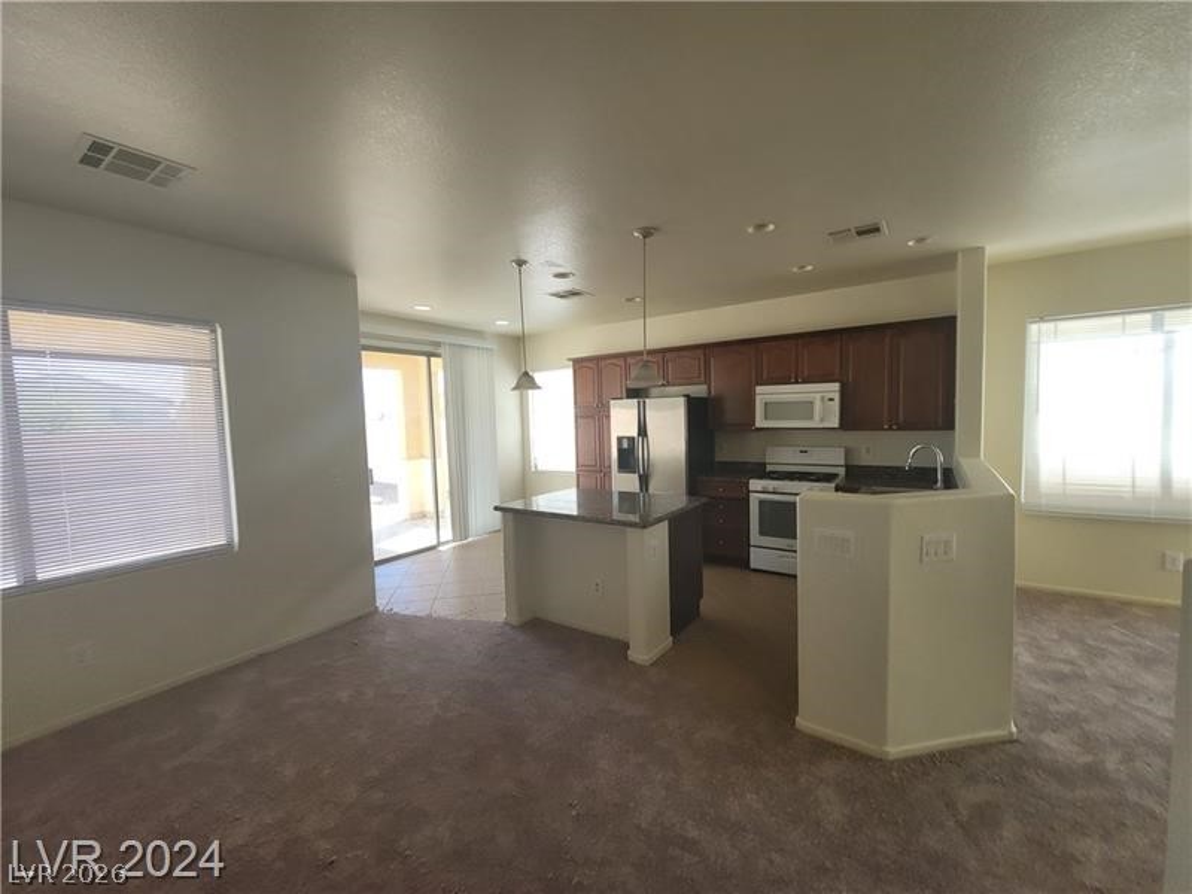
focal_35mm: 13
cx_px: 596
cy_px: 447
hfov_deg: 106.2
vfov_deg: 89.9
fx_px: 448
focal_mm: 2.2
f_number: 2.2
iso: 64
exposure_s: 1/129
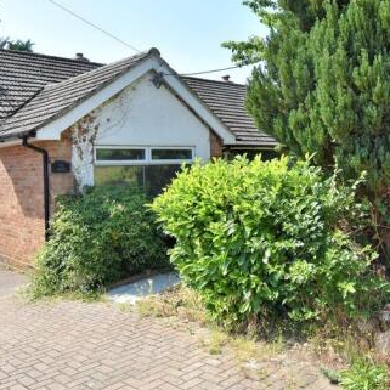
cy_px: 160
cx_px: 199
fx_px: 432
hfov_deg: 48.6
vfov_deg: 48.4
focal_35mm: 34
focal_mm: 13
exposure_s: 1/200
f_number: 7.1
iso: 100
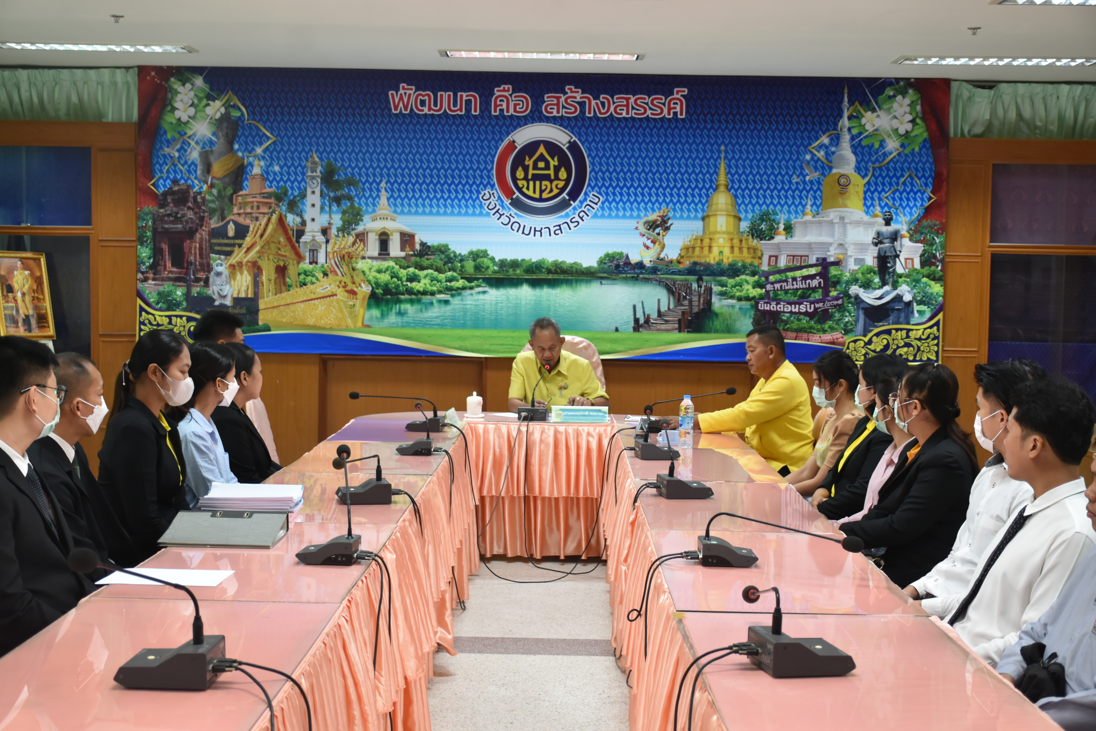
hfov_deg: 38.9
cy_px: 366
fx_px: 1553
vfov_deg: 26.5
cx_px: 548
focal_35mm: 51
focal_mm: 34
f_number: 4.2
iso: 800
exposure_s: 1/50
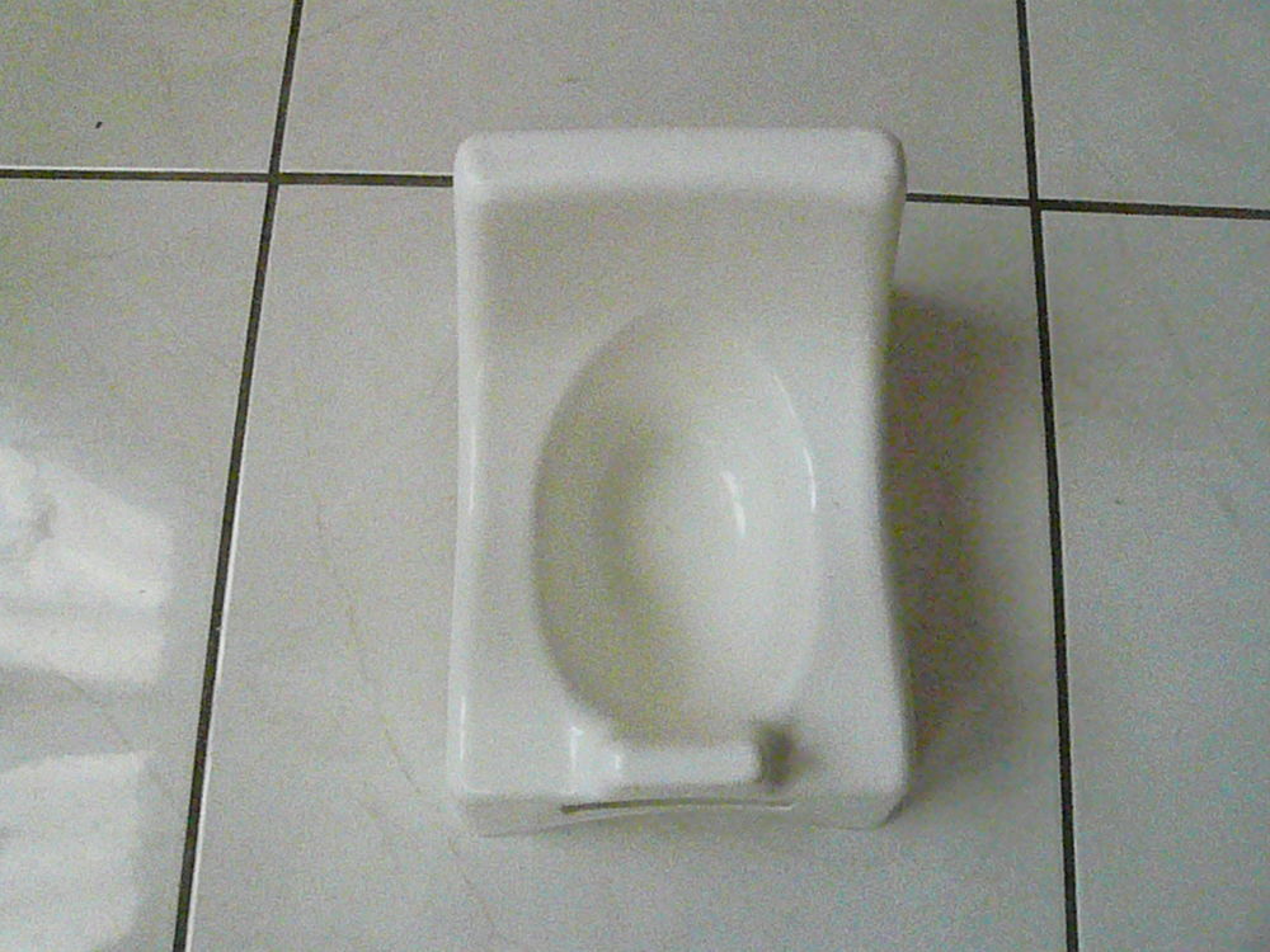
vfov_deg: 49.7
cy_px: 476
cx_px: 635
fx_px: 1027
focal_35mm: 28
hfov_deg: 63.4
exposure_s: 1/800
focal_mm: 4.6
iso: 3200
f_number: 8
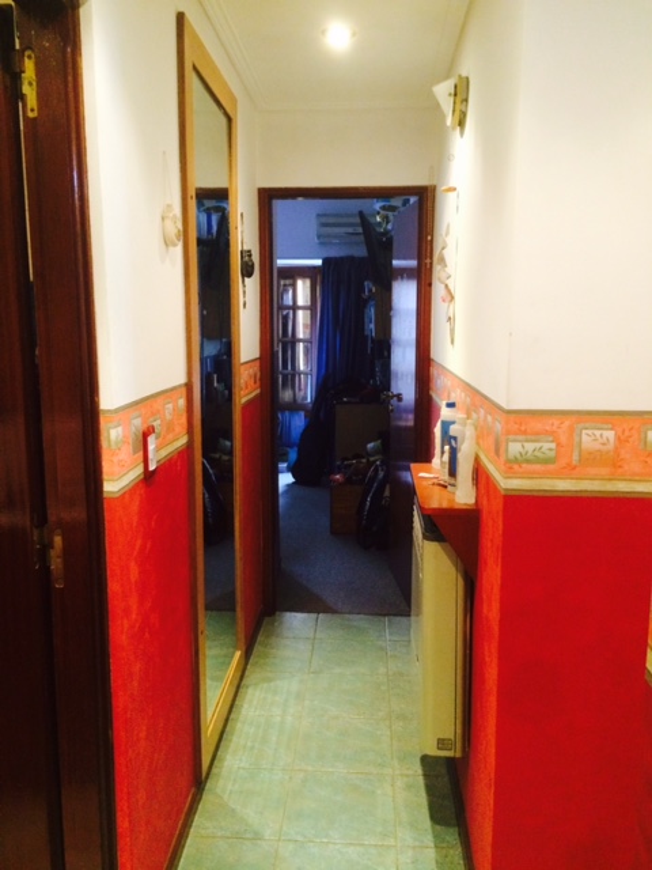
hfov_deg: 48.2
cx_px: 326
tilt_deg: -9.6
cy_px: 435
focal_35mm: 29
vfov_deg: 61.7
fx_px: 728
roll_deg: +1.5
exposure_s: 1/30
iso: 250
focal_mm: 4.15
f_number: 2.2
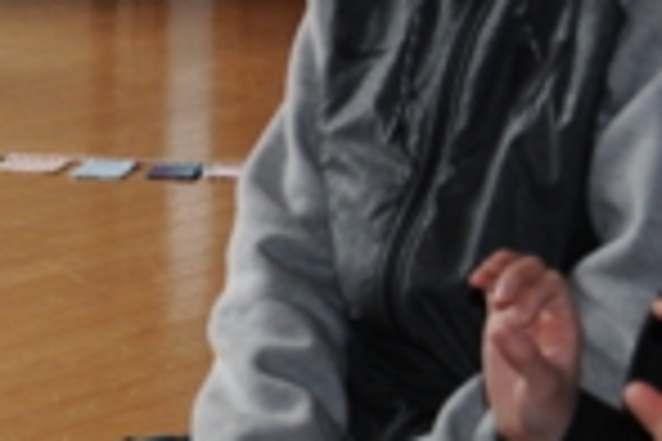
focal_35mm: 179
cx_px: -54
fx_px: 3291
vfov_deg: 7.7
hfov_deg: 11.3
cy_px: 250
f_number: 3.8
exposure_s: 1/80
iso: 400
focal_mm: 22
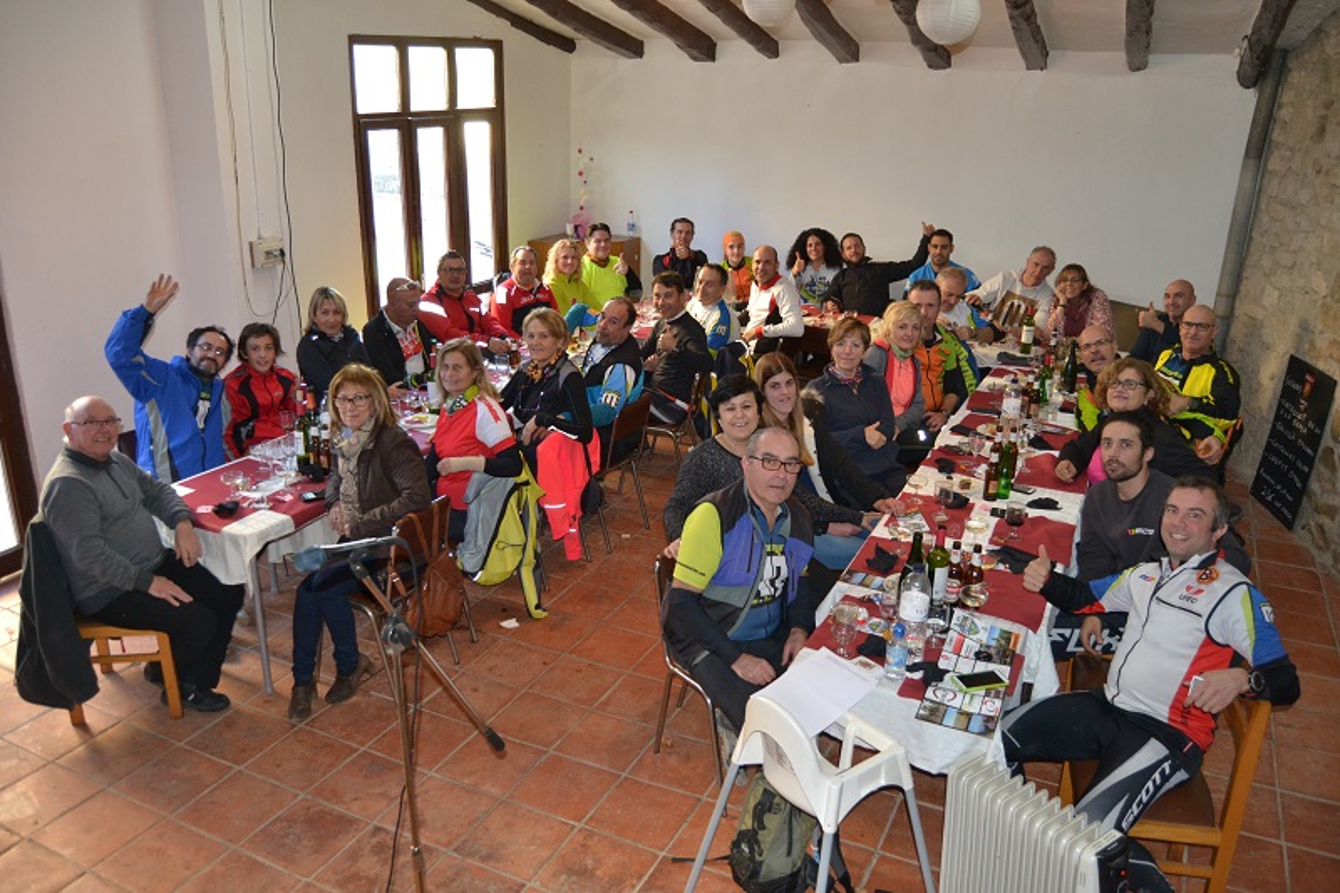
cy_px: 446
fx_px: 1005
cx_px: 670
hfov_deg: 67.4
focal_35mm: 27
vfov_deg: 47.9
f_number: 3.5
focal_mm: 18
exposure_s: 1/60
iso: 800
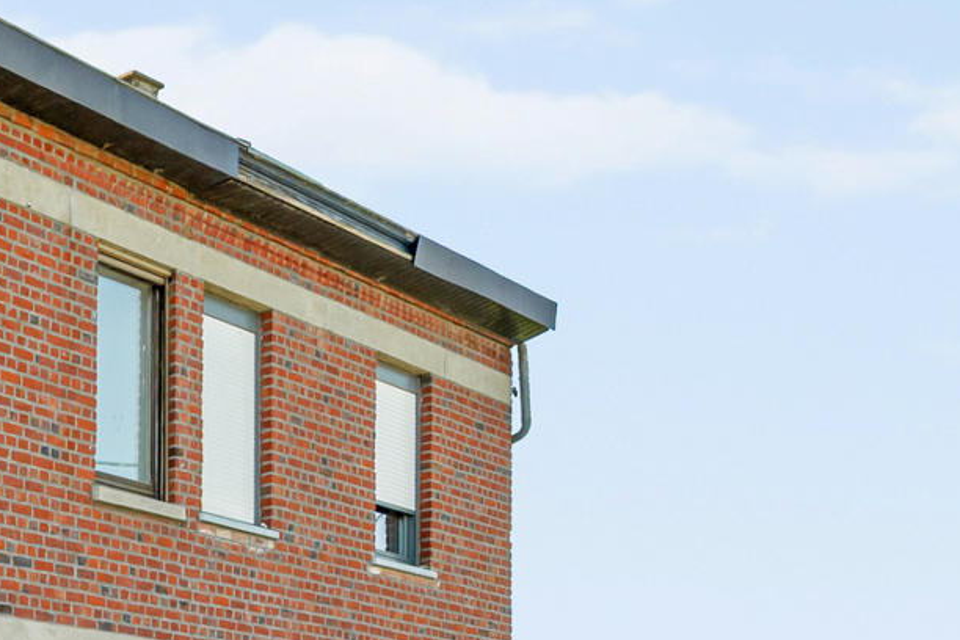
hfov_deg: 26.4
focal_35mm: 62
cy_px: 712
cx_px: -361
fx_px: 1647
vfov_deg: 20.9
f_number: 11
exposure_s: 1/160
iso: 250
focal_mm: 17.5
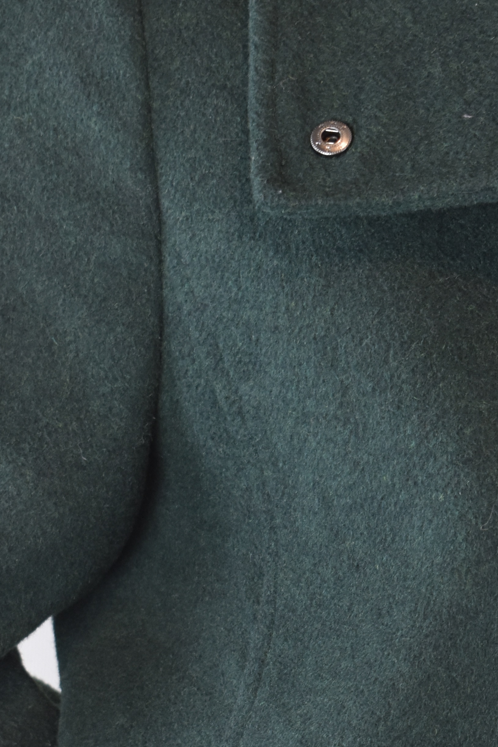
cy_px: 426
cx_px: 356
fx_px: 3507
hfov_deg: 8.1
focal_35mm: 169
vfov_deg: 12.2
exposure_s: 1/60
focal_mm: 46
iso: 400
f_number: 5.3
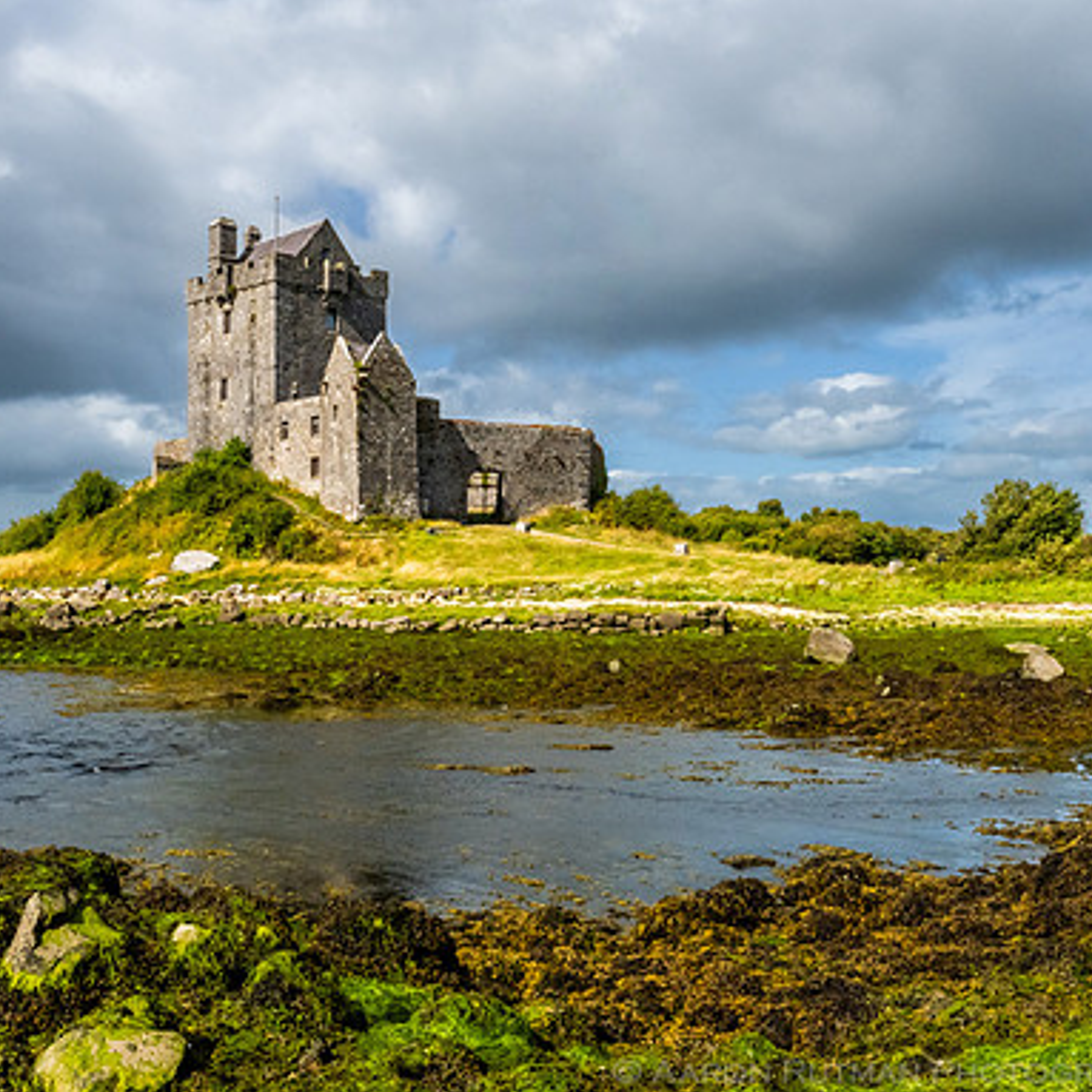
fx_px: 1356
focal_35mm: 38
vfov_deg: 43.9
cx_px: 439
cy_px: 527
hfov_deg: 43.6
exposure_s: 1/640
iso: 1250
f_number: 22
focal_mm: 28
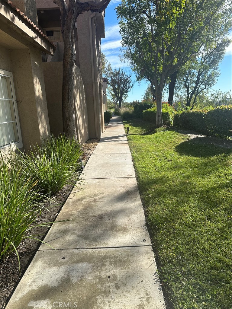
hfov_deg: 56.8
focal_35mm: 24
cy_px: 154
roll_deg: -0.4
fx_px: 214
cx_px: 116
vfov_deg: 71.6
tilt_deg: -12.8
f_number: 1.78
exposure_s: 1/2070
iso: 80
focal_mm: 6.86
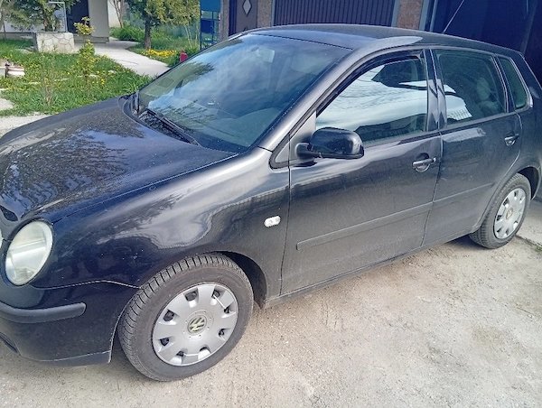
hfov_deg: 65.2
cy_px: 204
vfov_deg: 51.5
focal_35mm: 27
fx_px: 423
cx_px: 271
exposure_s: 1/385
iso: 50
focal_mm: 3.84
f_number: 1.8
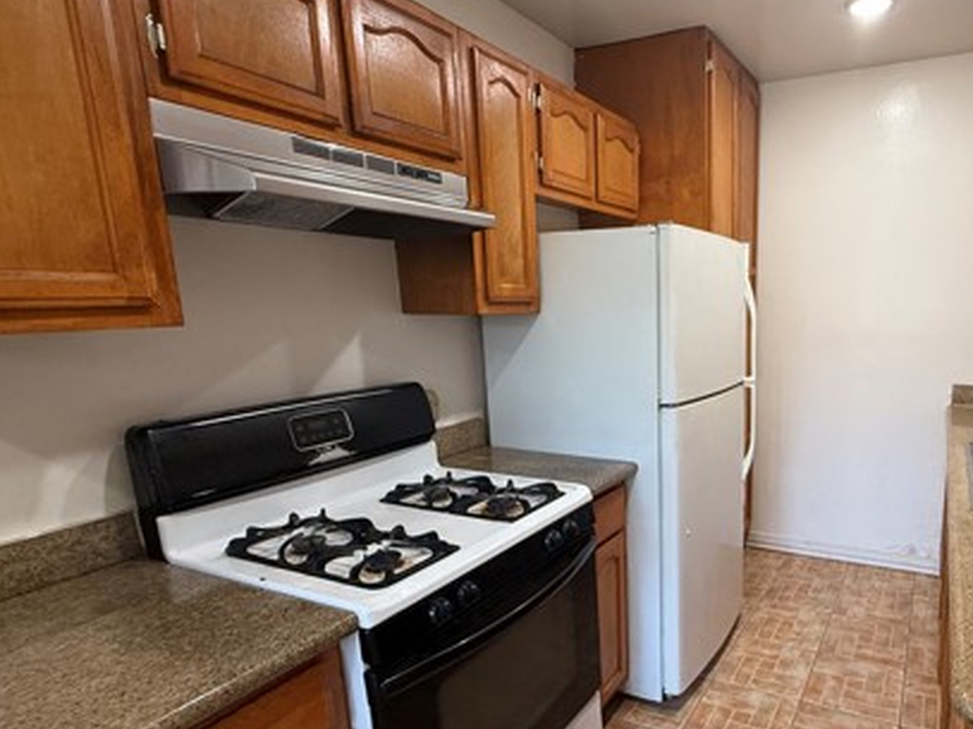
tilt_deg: -12.1
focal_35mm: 22
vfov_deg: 60.7
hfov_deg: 73.1
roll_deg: +0.0
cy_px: 425
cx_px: 679
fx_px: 618
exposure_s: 1/120
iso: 250
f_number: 2.2
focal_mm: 2.22
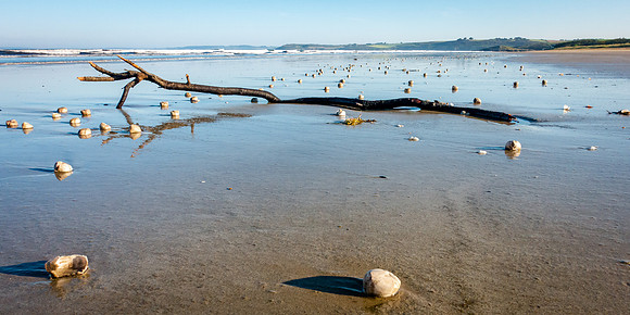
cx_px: 326
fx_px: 441
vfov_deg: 39.3
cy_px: 178
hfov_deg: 71.1
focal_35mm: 27
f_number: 7.1
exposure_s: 1/160
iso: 1000
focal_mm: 8.8
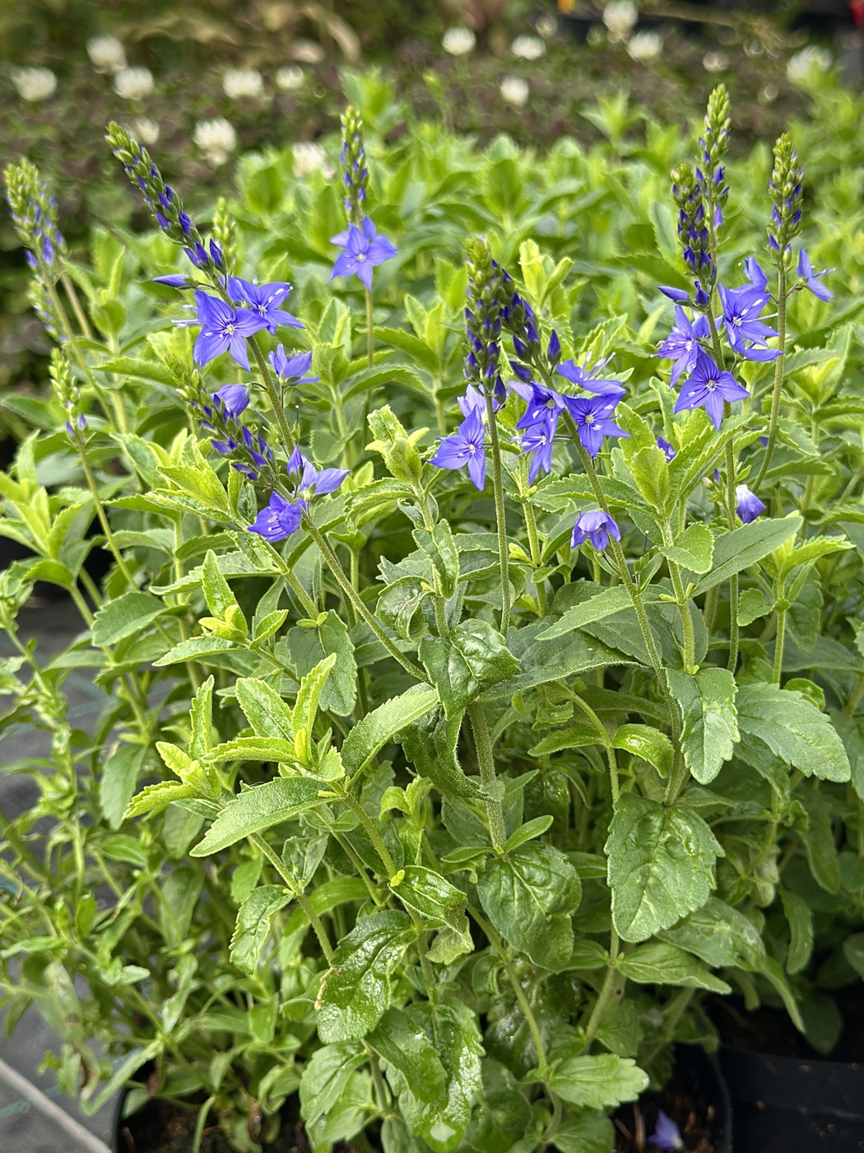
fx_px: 1597
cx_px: 432
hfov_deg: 30.3
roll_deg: -1.4
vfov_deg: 39.7
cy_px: 576
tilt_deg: -19.4
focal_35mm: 48
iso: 80
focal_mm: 6.86
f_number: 1.78
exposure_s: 1/1120
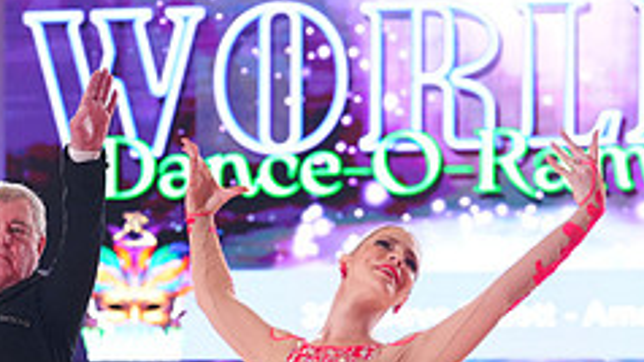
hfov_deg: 8.3
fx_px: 4441
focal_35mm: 260
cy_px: 482
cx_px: 290
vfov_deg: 4.7
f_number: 2.8
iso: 2500
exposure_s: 1/640
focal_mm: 102
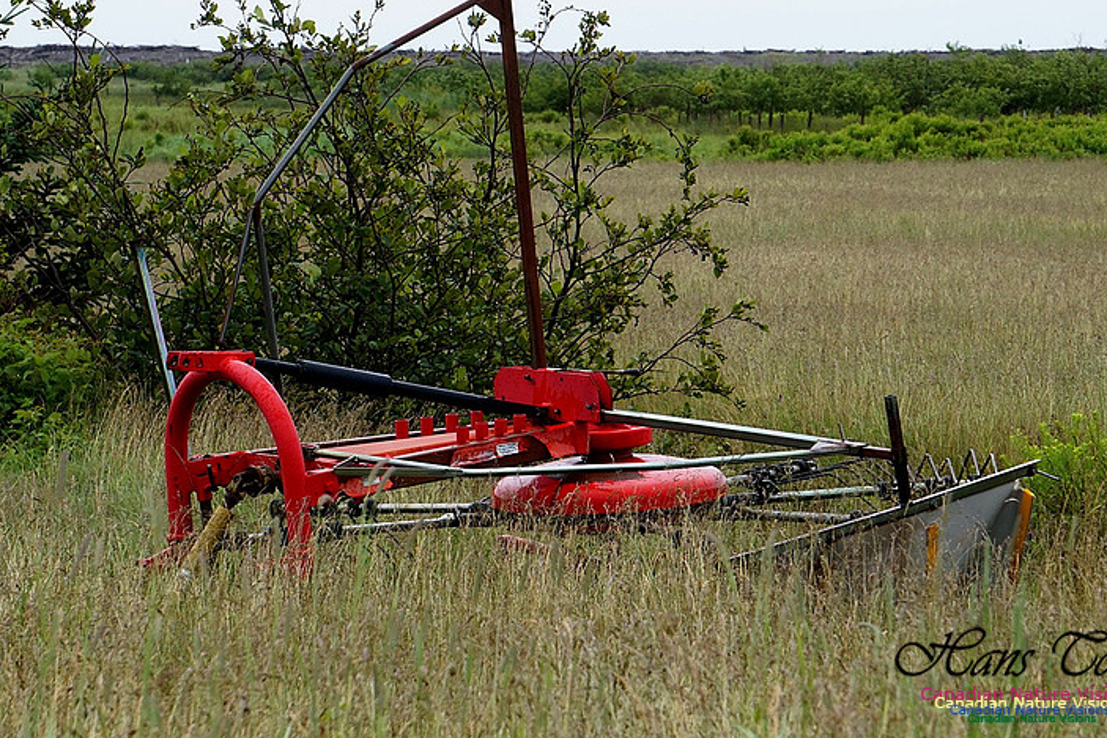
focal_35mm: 215
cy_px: 324
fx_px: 6612
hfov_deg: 9.6
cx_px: 553
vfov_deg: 6.4
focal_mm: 126
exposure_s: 1/320
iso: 800
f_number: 11
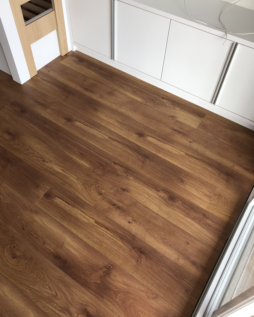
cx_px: 124
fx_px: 282
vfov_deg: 58.7
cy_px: 149
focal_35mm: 30
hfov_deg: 48.5
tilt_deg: -53.1
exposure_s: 1/120
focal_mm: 4
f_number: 1.8
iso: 25
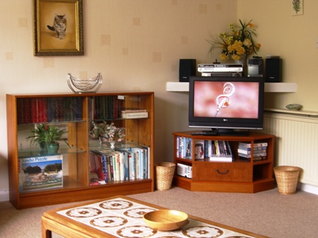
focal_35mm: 57
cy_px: 119
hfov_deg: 33.8
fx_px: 524
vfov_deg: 25.7
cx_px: 159
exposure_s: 1/25
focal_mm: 11.8
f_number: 3.6
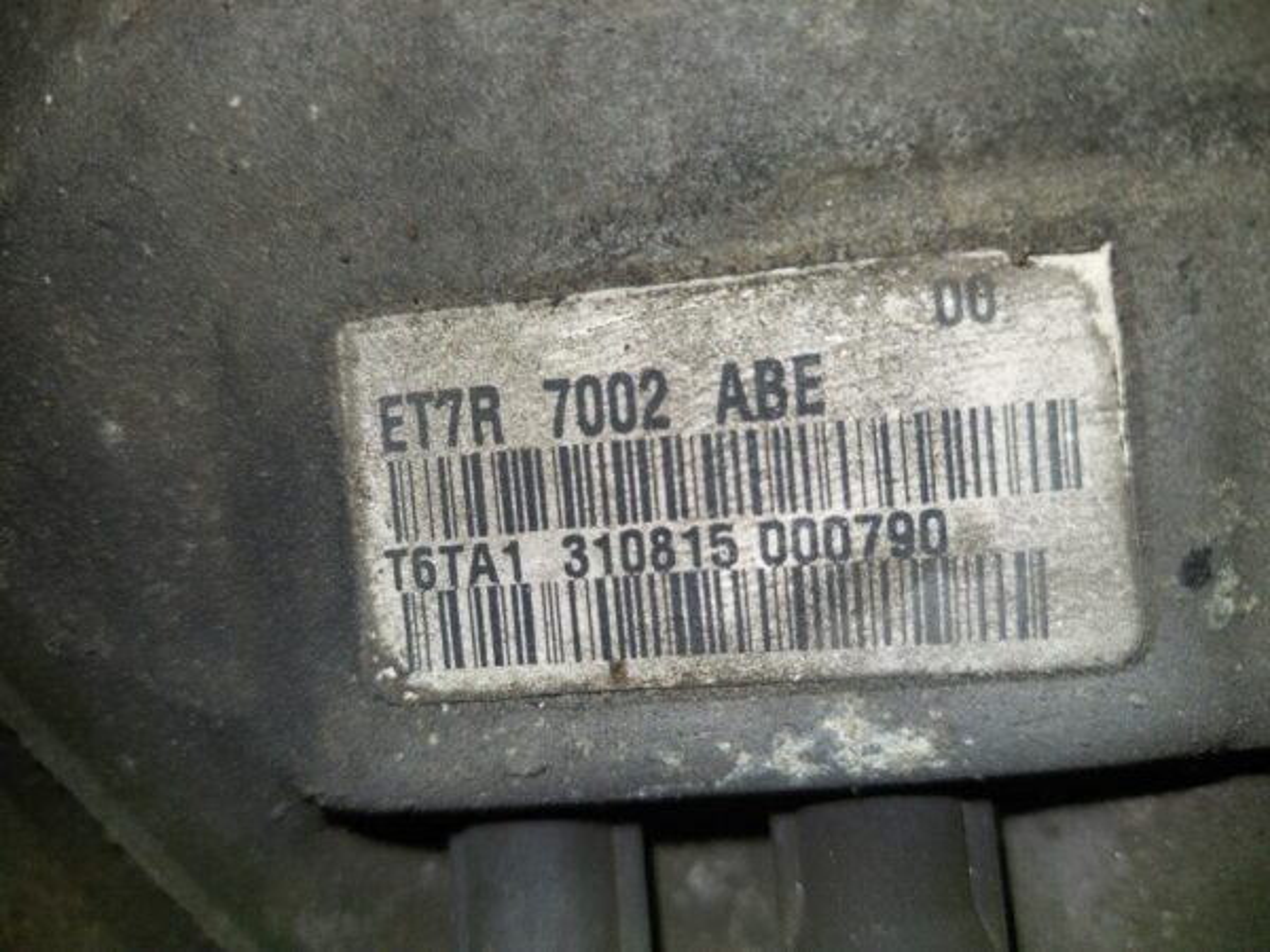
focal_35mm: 25
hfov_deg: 69.4
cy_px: 476
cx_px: 635
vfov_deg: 54.9
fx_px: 917
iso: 40
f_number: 1.8
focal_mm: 5.23
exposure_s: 1/385
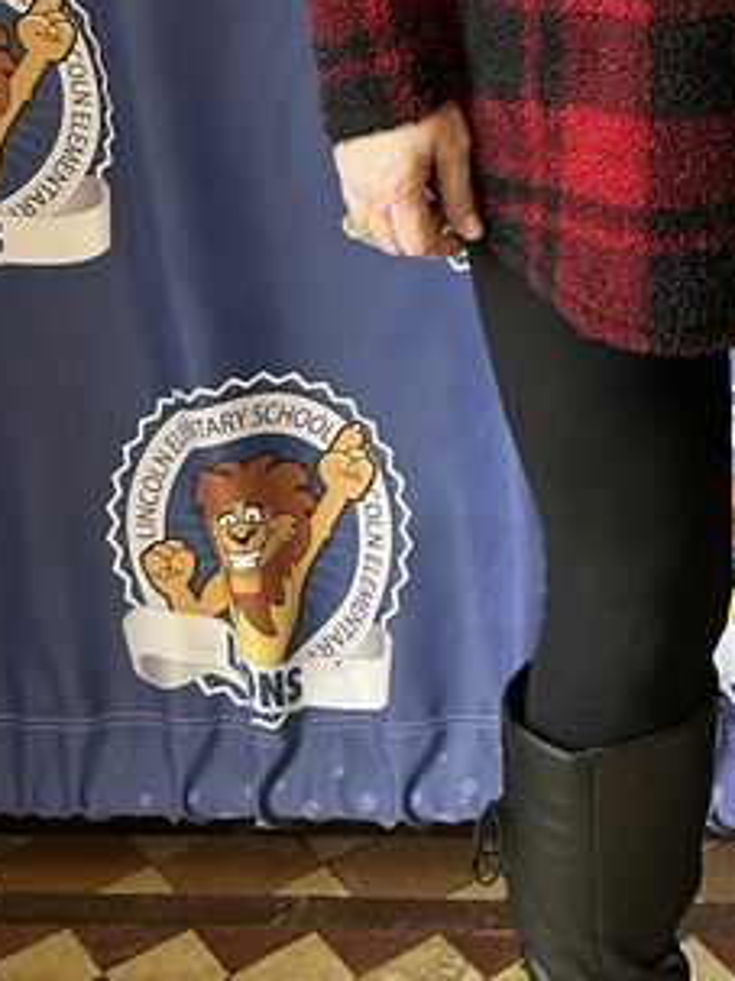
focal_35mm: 88
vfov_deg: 19.0
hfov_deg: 15.4
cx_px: 1120
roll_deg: +0.6
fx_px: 2493
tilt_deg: -6.4
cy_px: -573
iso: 100
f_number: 1.5
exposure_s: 1/120
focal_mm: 5.7
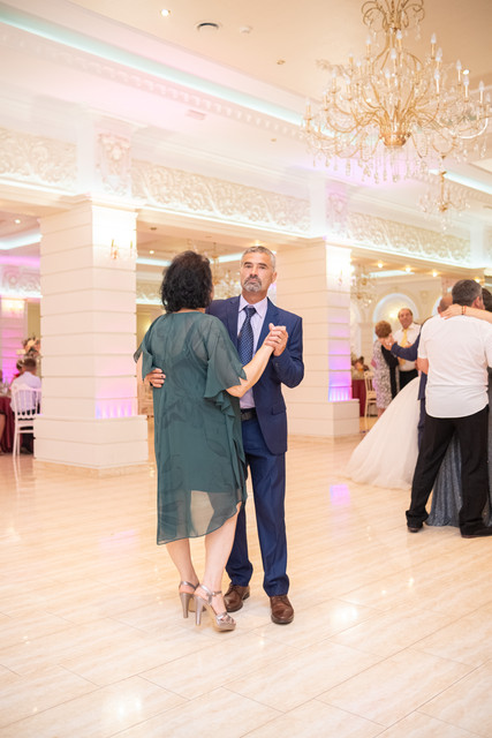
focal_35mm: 35
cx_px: 246
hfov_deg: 37.9
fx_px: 717
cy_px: 369
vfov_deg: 54.4
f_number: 2
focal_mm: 23
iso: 2000
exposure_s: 1/125
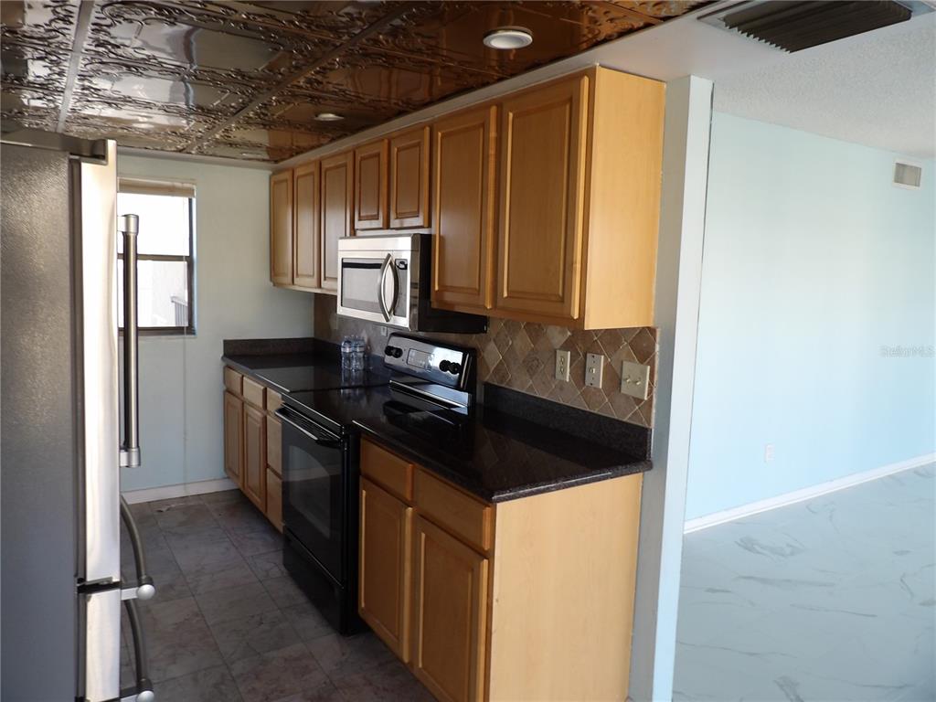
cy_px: 351
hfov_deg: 71.6
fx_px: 649
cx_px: 468
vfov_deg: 56.8
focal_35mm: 24
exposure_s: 1/33
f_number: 3.2
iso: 100
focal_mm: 4.3
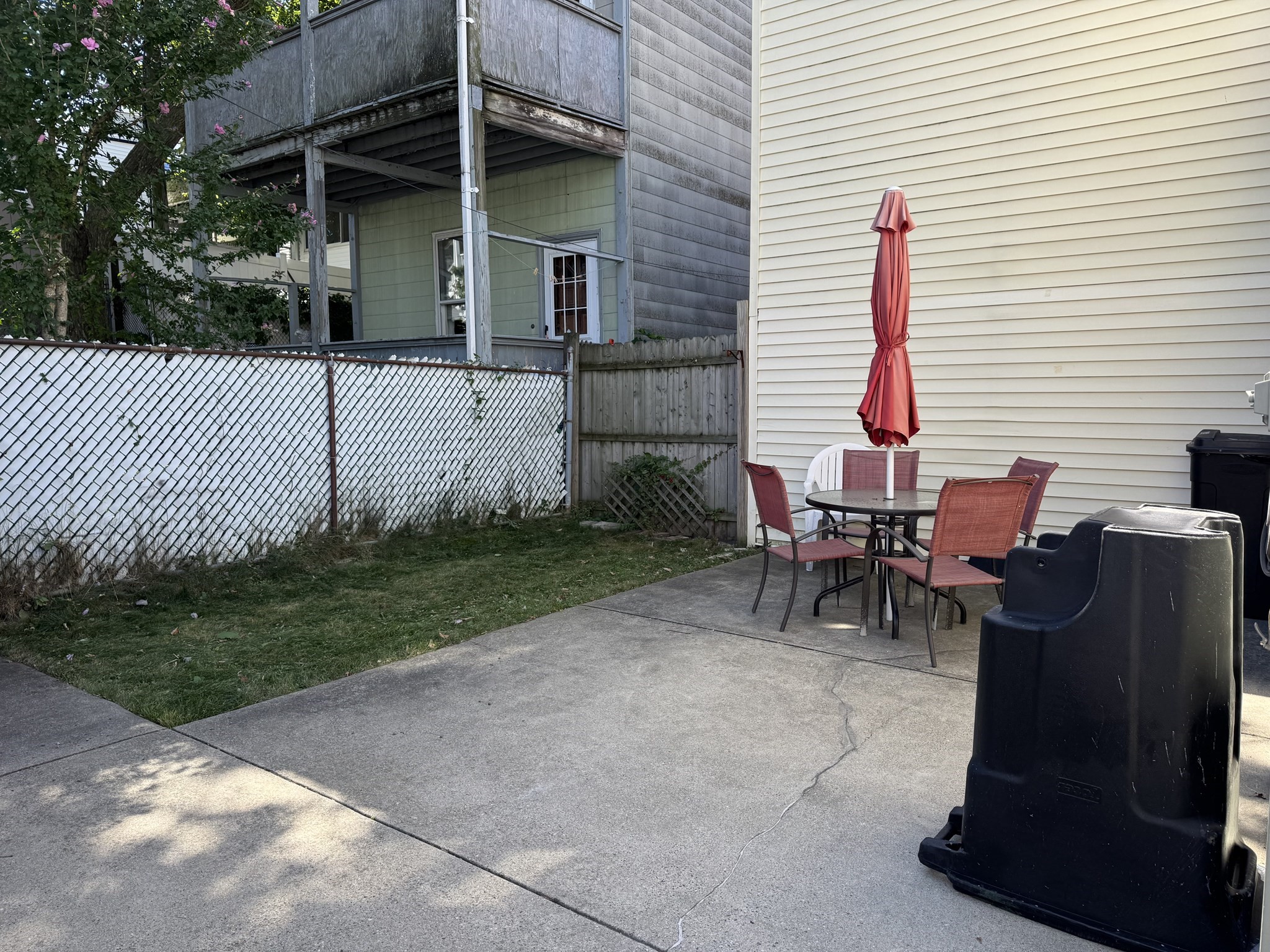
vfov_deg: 56.8
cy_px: 476
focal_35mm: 24
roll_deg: +0.7
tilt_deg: -5.0
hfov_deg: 71.6
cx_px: 635
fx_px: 881
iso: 80
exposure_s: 1/832
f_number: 1.78
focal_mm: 6.76
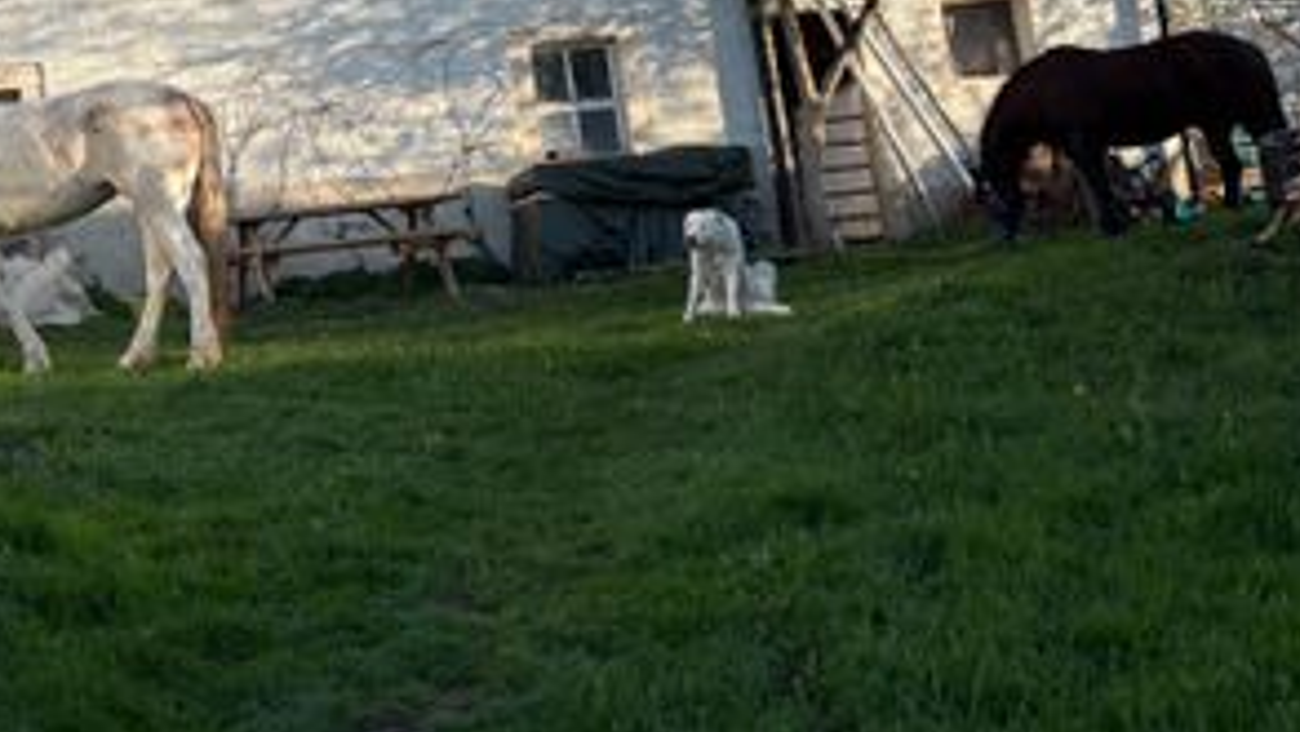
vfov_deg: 20.2
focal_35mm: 58
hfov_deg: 35.2
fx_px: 2000
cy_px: 31
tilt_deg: +10.3
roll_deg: +6.2
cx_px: 311
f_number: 1.6
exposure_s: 1/1364
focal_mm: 5.96
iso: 50
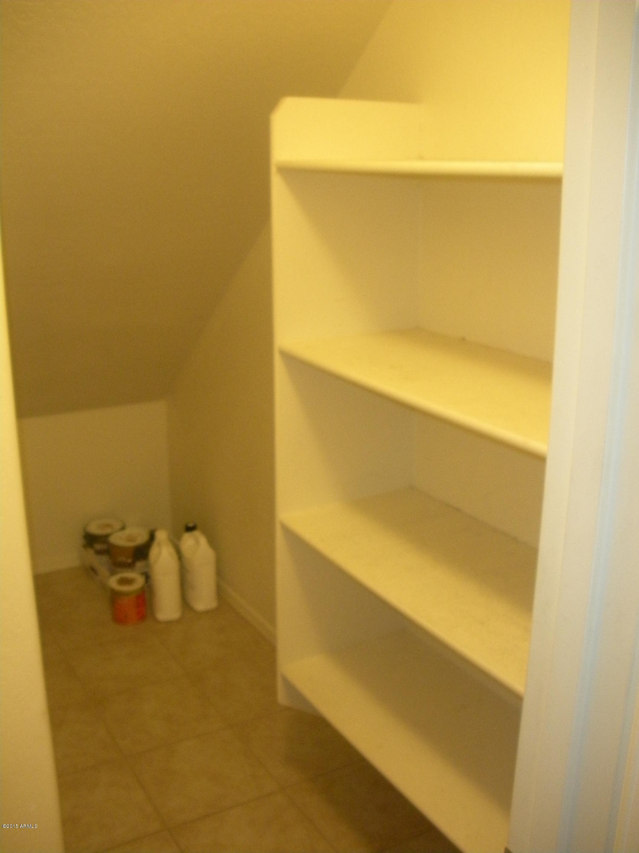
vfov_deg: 52.6
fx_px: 861
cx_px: 320
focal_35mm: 35
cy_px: 426
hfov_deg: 40.7
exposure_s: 1/10
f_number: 3.5
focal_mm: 6.3
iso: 400
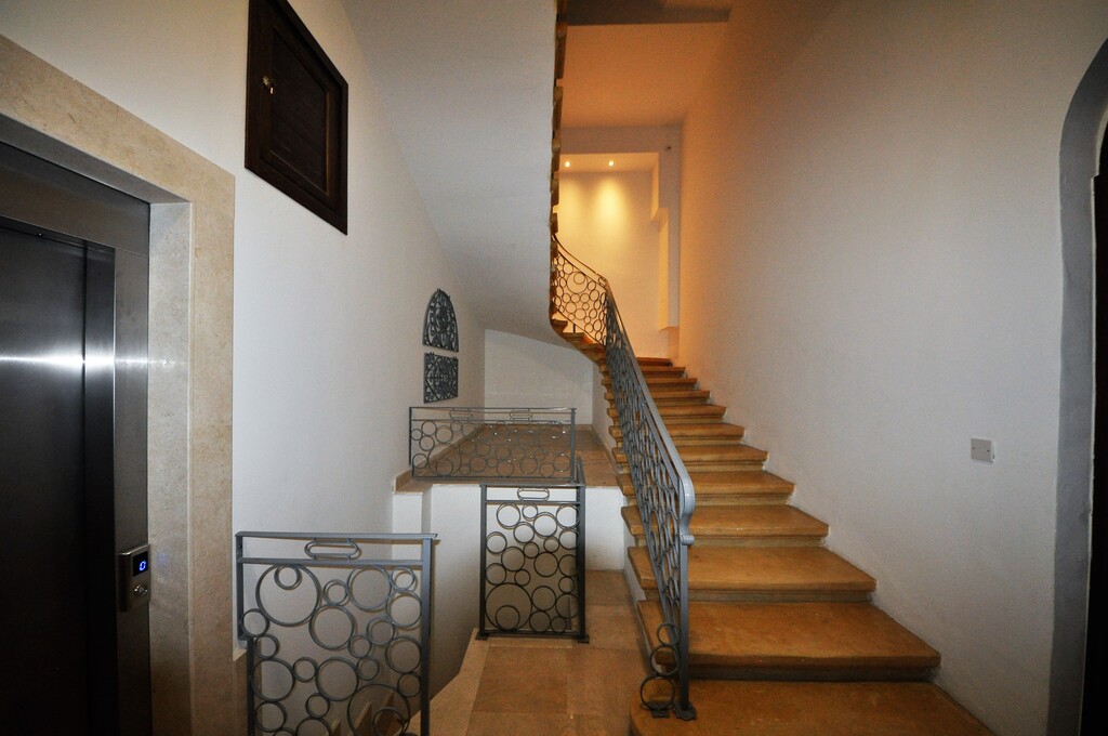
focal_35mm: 12
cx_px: 554
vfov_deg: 89.8
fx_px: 369
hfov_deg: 112.7
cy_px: 368
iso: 800
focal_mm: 8
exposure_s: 1/60
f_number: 4.5
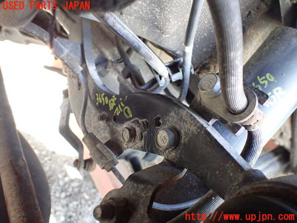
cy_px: 112
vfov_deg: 46.8
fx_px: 257
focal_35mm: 30
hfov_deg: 60.0
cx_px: 148
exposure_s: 1/100
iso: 800
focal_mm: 5.4
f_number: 2.3
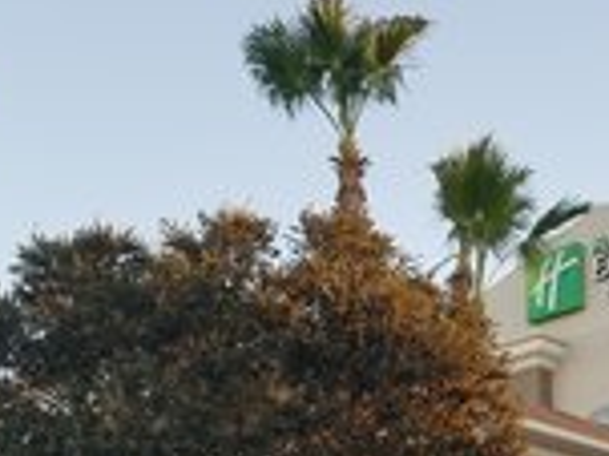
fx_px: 1160
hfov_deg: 28.5
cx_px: 528
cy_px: 444
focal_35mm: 66
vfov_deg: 21.5
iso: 50
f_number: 1.7
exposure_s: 1/197
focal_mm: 4.2
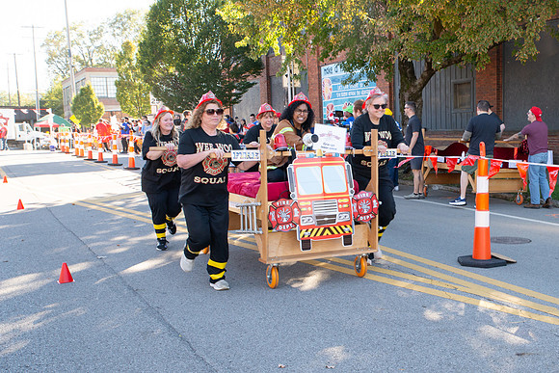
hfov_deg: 40.5
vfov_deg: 28.4
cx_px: 410
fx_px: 737
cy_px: 205
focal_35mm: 47
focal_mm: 32
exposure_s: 1/200
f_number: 8
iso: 640
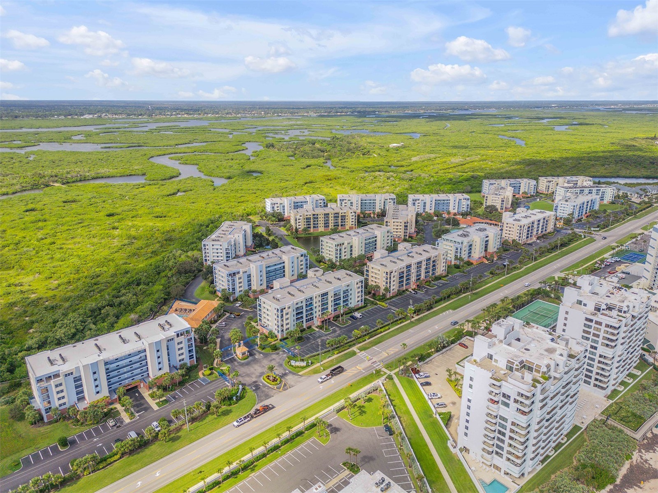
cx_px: 329
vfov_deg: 56.8
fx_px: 456
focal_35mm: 24
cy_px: 246
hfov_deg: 71.6
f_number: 1.7
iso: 100
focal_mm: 6.72
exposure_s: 1/1500
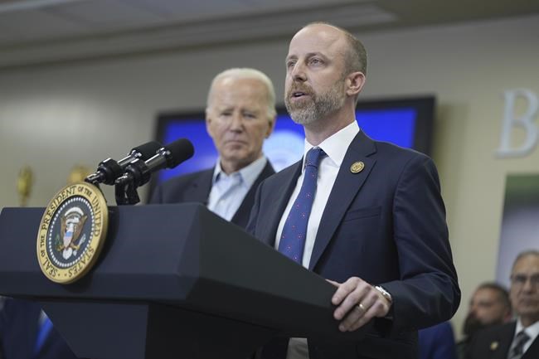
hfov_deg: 17.2
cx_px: 270
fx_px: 1781
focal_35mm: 119
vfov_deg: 11.5
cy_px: 180
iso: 1600
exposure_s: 1/320
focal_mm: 119
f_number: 2.8
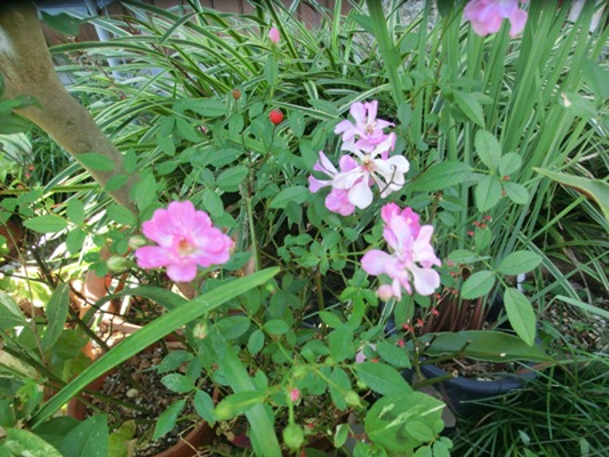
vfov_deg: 56.8
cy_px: 228
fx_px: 422
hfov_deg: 71.6
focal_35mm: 24
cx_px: 304
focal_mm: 4.24
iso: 100
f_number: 3
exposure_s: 1/60
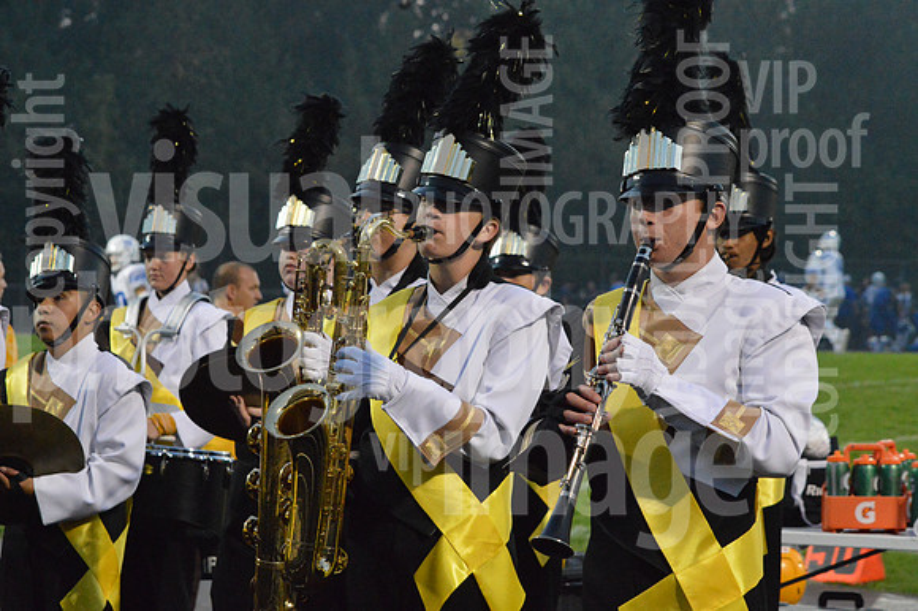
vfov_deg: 9.9
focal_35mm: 138
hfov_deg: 14.9
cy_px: 306
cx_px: 459
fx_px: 3517
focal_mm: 92
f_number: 7.1
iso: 6400
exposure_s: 1/250
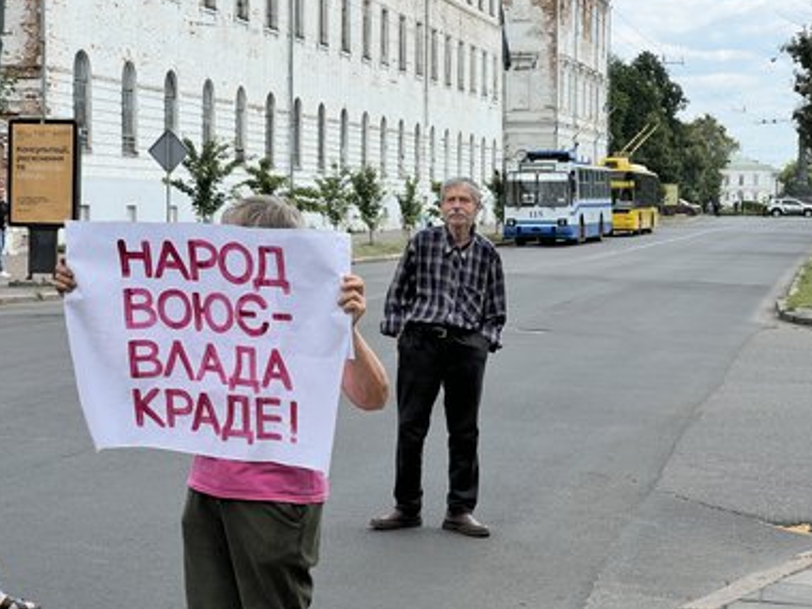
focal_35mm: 81
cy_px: 295
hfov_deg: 24.1
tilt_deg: -2.3
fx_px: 1900
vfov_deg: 18.2
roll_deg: +0.0
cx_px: 417
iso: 32
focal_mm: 9
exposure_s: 1/515
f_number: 2.8
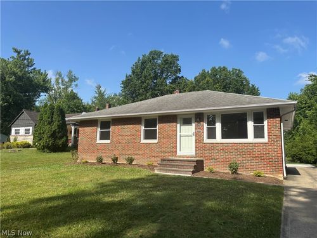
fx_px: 238
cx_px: 158
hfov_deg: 67.3
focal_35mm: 26
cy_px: 119
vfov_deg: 53.1
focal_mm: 5.96
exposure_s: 1/2513
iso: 50
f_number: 1.6
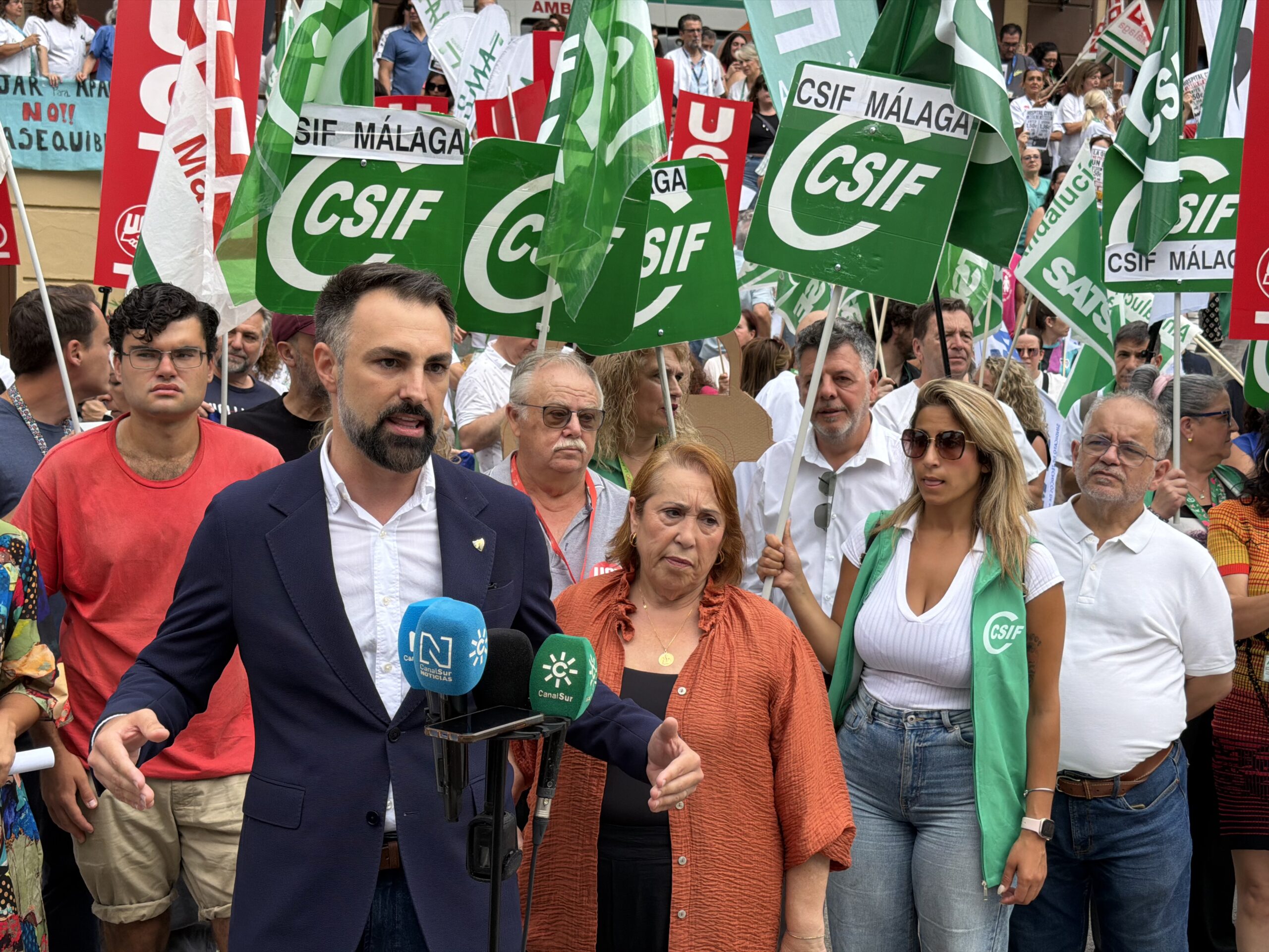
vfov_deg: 30.3
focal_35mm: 48
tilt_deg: -4.5
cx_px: 634
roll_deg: -1.1
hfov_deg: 39.7
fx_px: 1760
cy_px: 476
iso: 64
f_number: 1.78
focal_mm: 6.76
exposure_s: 1/1264
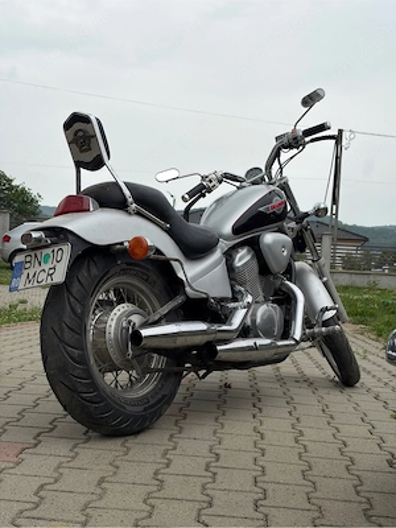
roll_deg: -2.3
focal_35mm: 52
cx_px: 198
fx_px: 793
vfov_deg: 36.8
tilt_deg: -2.2
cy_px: 264
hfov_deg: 28.0
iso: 32
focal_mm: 5.96
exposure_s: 1/1117
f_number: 1.6
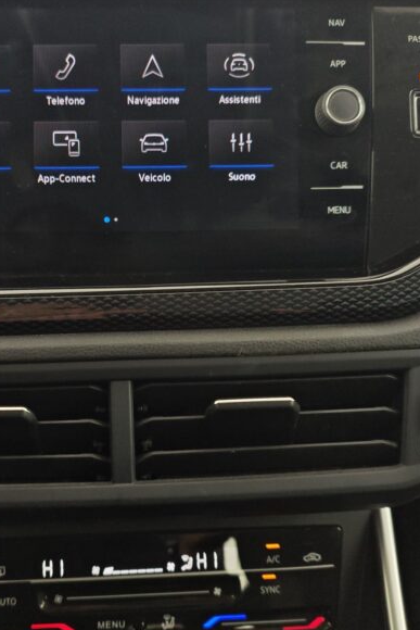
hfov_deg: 39.6
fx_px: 577
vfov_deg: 57.2
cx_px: 145
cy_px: 322
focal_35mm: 33
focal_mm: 6.55
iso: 214
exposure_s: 1/100
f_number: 1.6
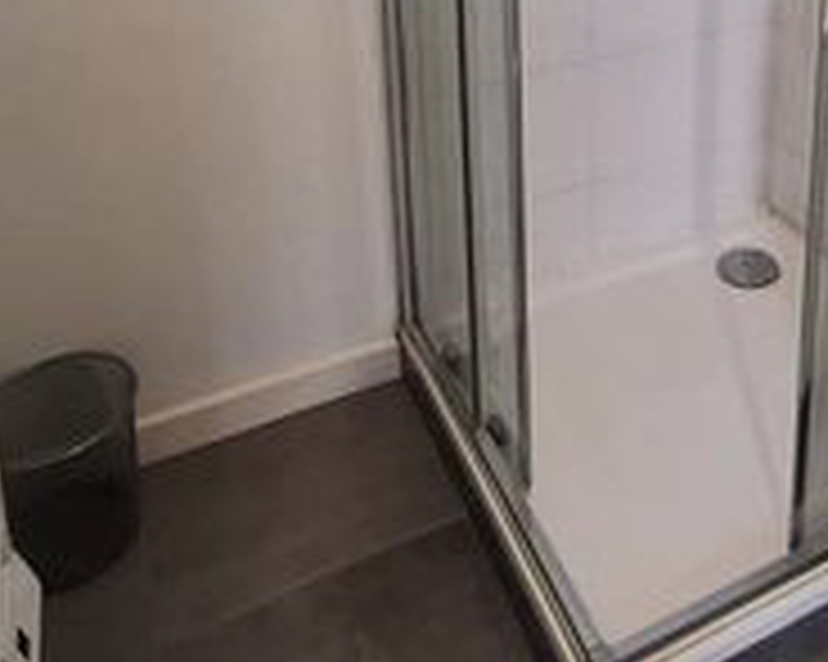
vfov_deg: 27.1
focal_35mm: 48
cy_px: -167
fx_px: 1176
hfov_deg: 37.1
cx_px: 691
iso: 250
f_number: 2.2
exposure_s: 1/50
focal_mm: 2.26
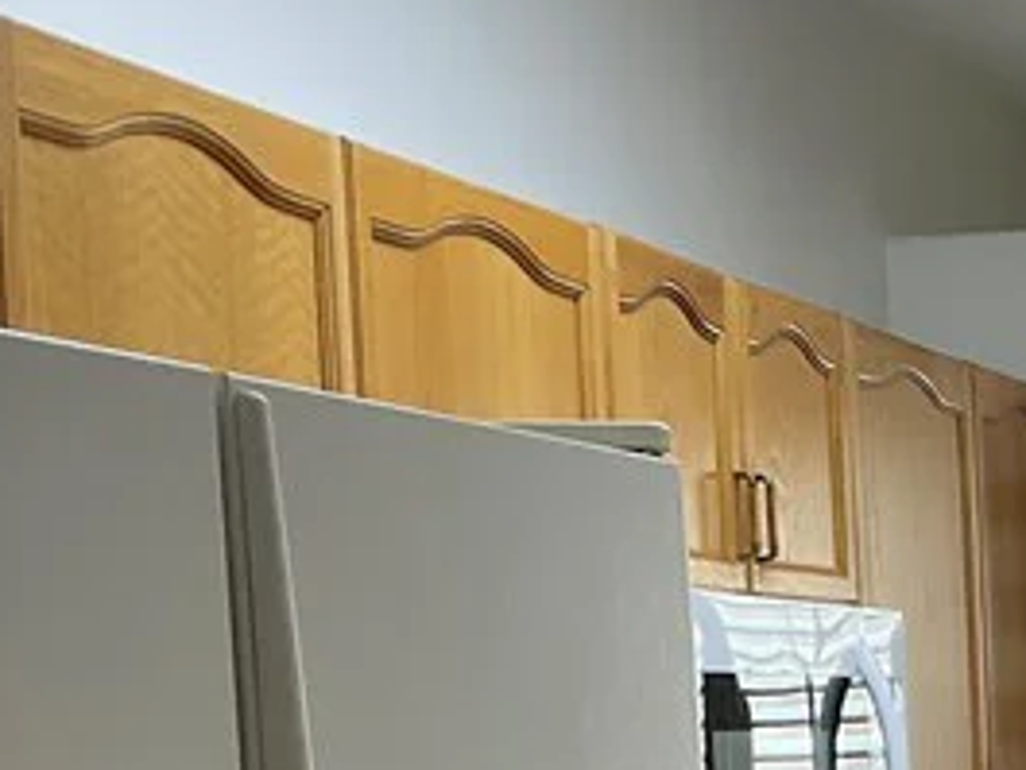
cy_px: 886
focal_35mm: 112
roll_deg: +1.4
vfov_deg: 12.9
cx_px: 1634
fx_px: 3321
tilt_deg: -3.5
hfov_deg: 15.8
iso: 32
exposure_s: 1/60
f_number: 1.8
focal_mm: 3
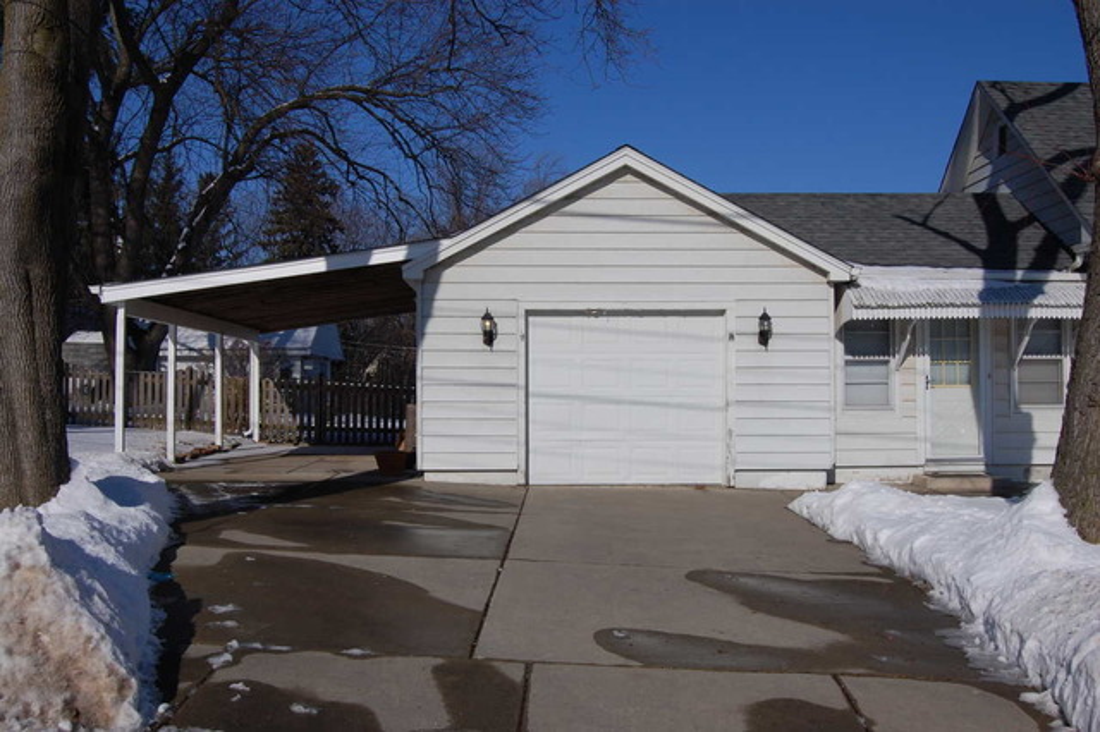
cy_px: 366
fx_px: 1054
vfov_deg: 38.3
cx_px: 550
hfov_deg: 55.1
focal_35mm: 34
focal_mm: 23
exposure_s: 1/500
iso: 200
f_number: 13
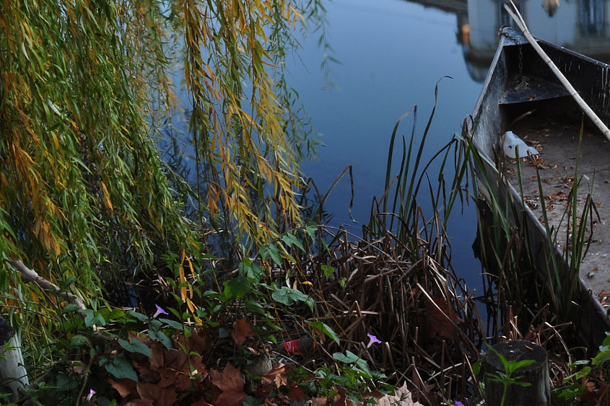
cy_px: 166
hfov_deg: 27.5
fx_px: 1202
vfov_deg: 19.2
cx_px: 539
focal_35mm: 71
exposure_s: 2.5
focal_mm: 25
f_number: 25
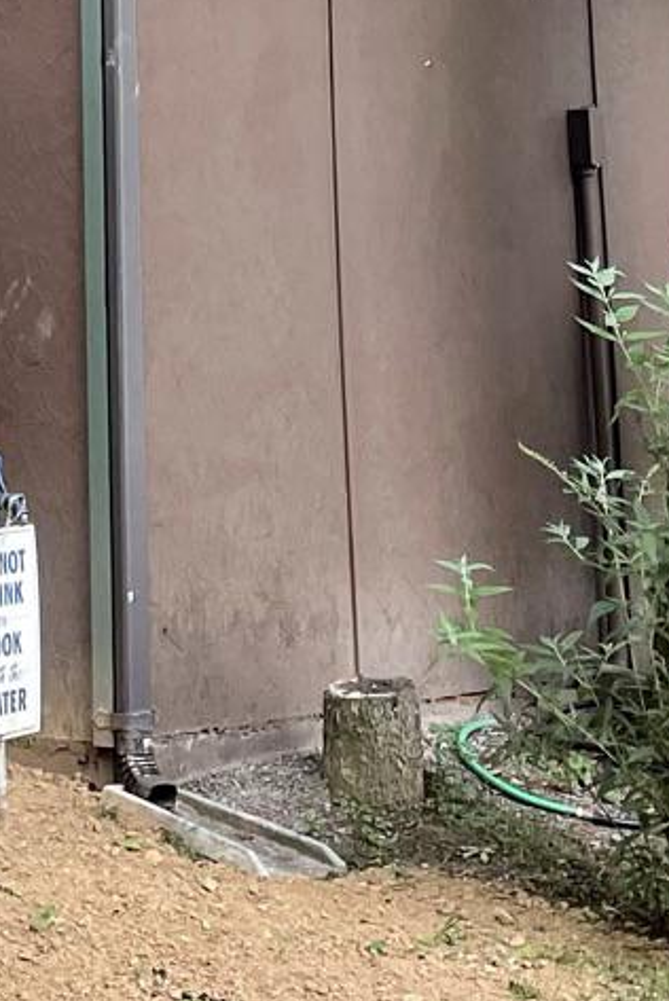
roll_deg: +0.8
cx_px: 21
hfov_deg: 11.6
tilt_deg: +12.6
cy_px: -320
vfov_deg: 16.5
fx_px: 3256
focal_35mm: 117
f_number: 1.6
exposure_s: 1/121
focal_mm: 4.2
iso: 64
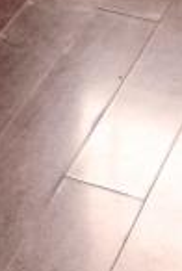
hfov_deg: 7.7
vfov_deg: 9.1
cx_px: -217
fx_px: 1276
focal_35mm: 169
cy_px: -600
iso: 320
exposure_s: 1/8
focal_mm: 11
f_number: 8
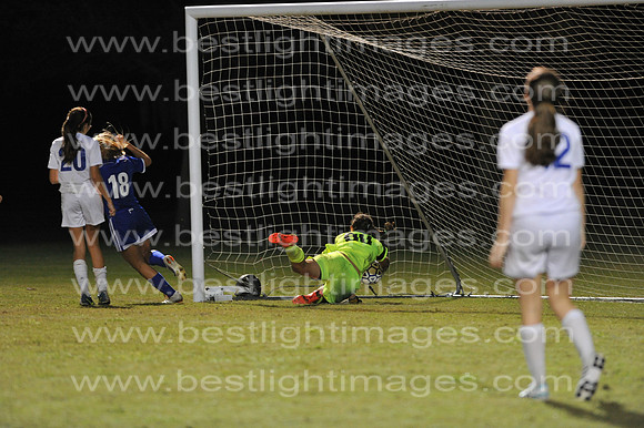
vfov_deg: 4.6
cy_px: 214
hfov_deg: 6.9
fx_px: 5363
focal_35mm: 300
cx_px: 322
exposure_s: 1/400
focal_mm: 300
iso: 5000
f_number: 4
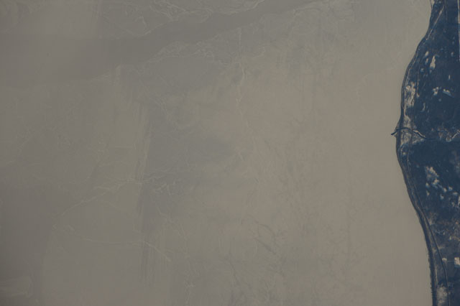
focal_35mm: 1200
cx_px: 230
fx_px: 15325
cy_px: 153
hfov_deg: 1.7
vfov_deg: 1.1
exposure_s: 1/1250
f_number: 8
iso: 560
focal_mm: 1200
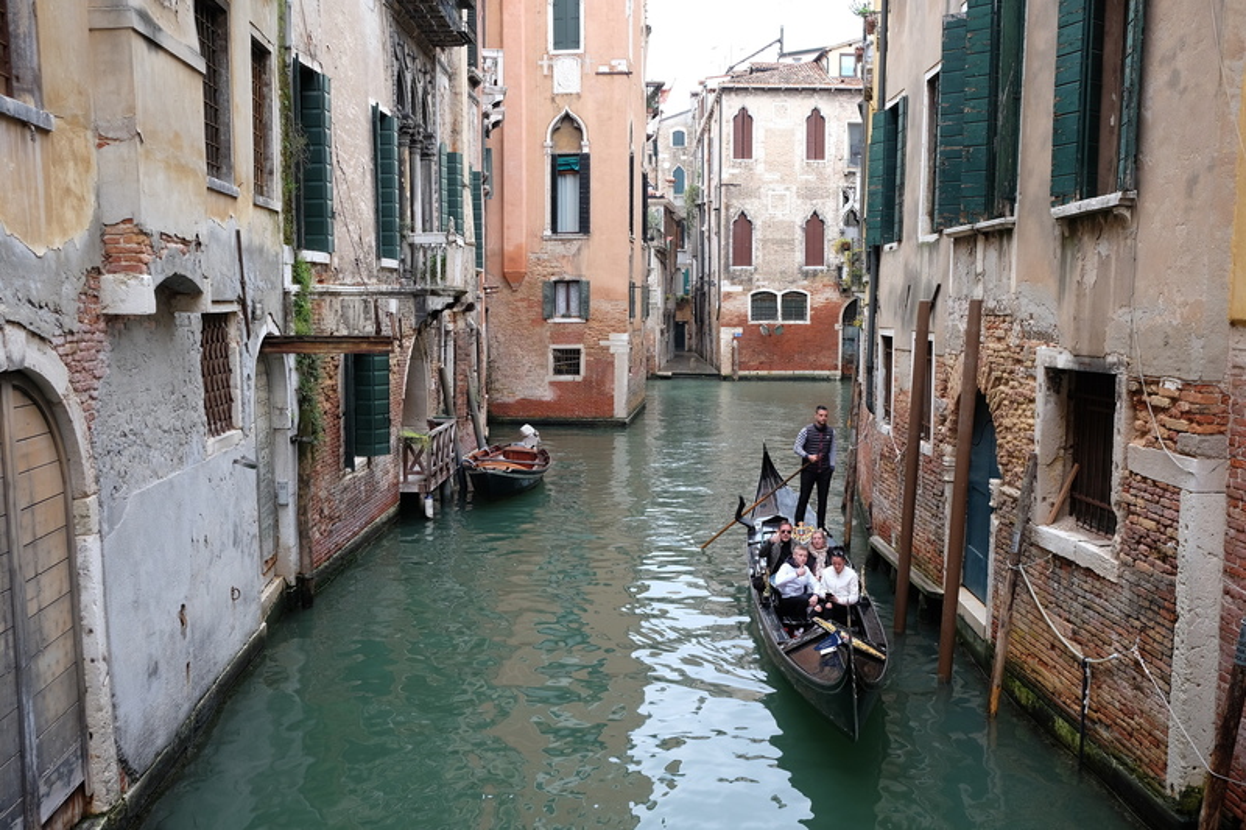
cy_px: 415
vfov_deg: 37.8
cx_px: 623
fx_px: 1211
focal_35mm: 35
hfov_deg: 54.4
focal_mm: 23
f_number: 4
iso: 200
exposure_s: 1/52
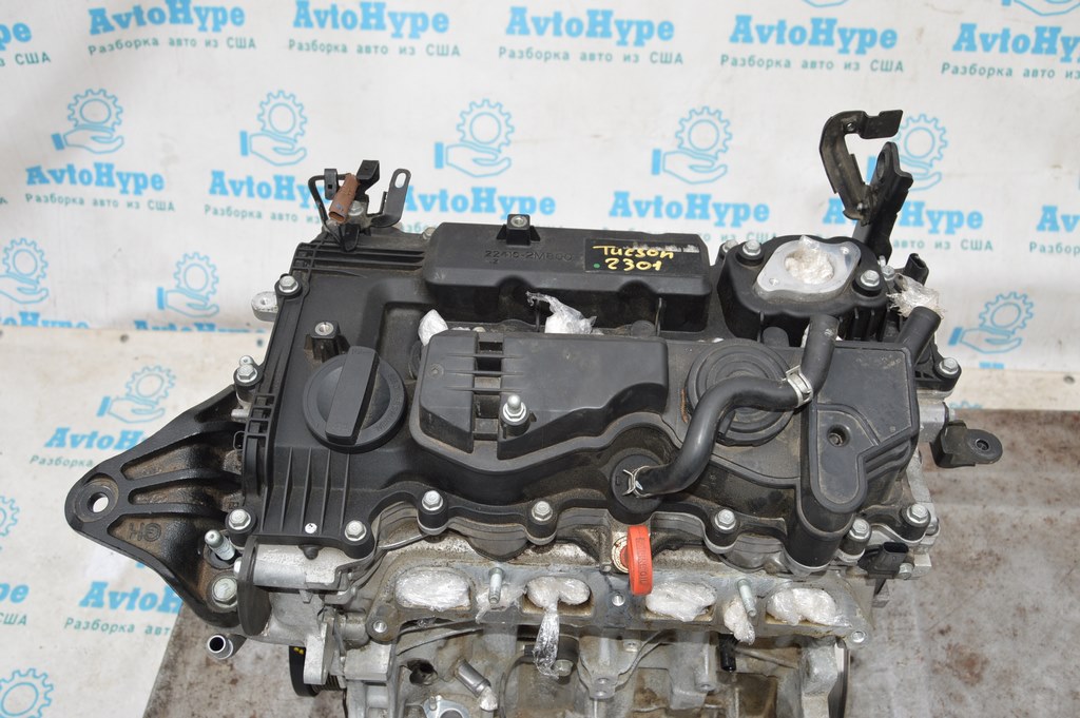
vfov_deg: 39.9
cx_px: 540
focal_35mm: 33
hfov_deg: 57.3
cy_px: 359
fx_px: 989
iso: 100
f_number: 6.3
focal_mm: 22
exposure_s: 1/200
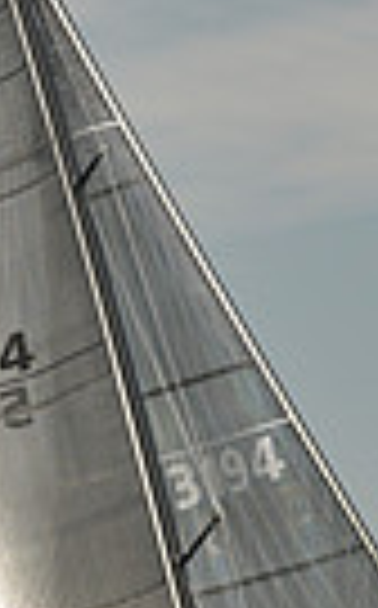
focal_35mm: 307
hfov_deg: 4.3
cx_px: 241
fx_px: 5076
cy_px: 567
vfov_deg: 6.8
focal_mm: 70
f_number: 7.1
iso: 250
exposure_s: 1/640
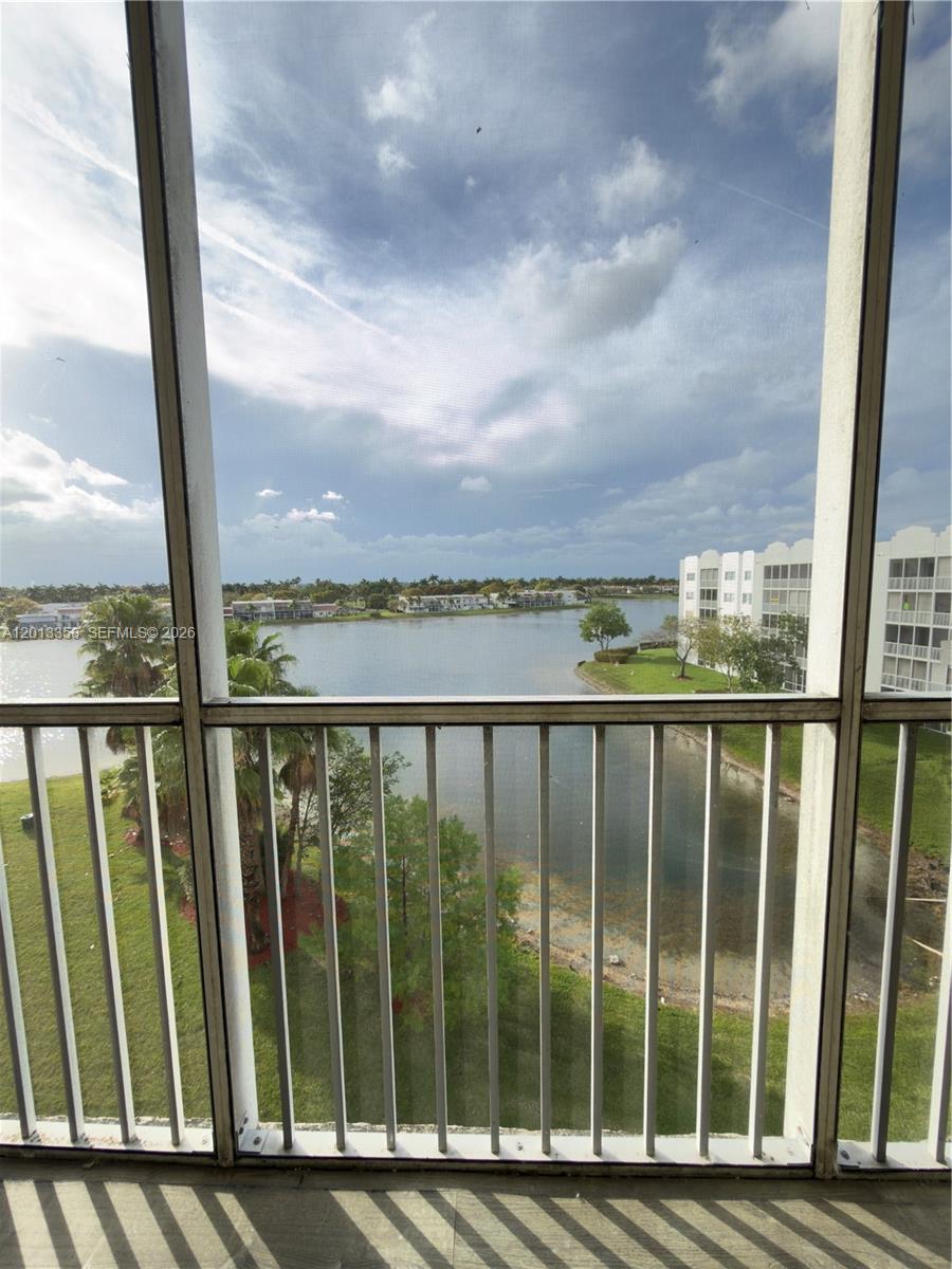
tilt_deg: -5.4
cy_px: 634
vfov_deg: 102.1
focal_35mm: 14
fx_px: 513
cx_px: 476
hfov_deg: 85.7
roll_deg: +1.4
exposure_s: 1/171
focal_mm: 2.22
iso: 16
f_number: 2.2
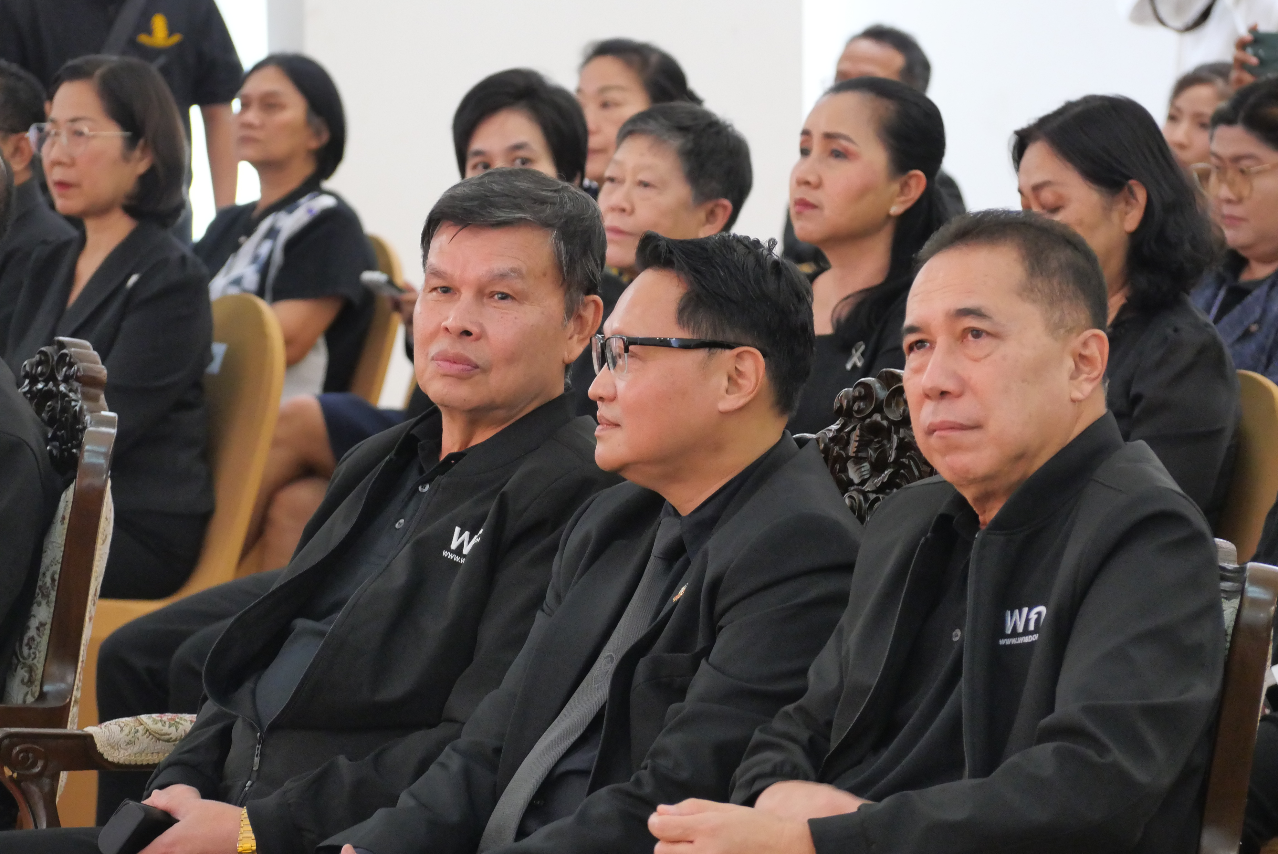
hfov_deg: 9.2
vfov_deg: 6.1
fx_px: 7957
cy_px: 427
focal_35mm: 224
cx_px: 639
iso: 2500
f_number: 5.6
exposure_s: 1/80
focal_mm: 108
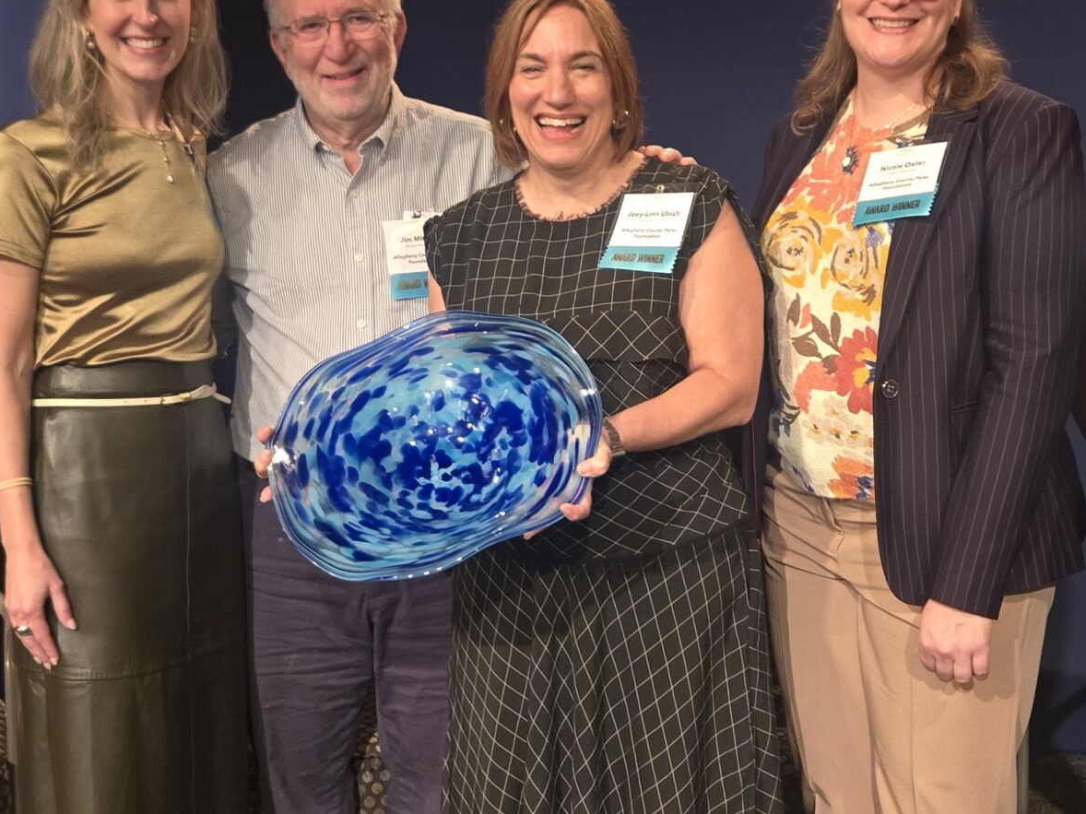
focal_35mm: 50
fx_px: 1568
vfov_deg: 29.0
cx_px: 549
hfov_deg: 38.2
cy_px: 331
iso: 800
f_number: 1.8
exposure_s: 1/120
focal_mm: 5.4
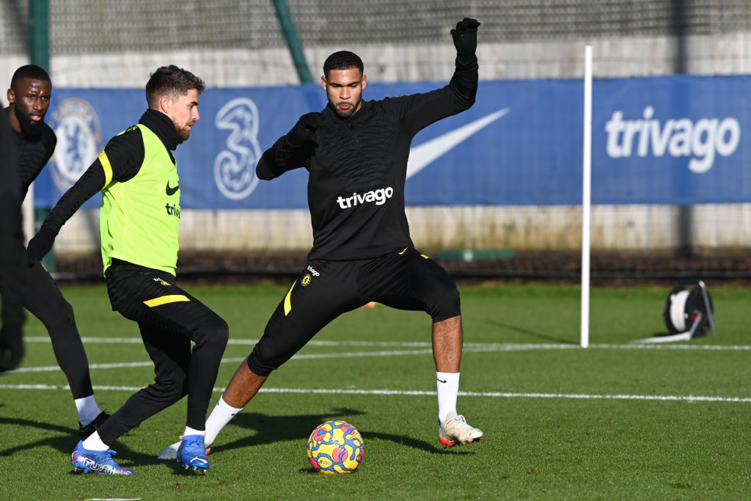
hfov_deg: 5.2
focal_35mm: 400
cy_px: 250
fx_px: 8345
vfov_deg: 3.4
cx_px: 376
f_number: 6.3
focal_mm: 400
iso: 400
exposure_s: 1/2500
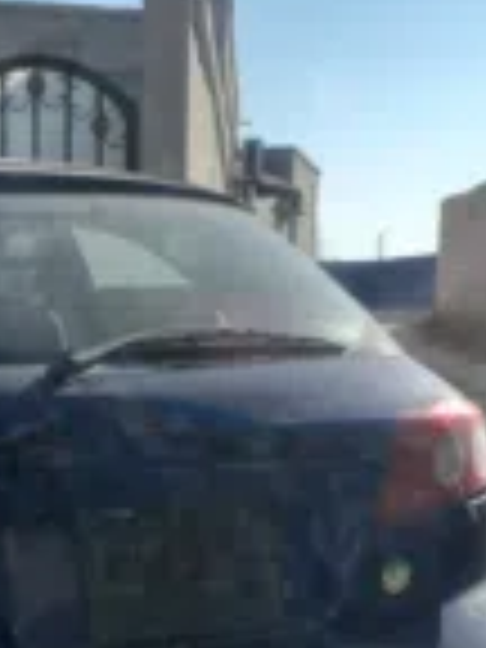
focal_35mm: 75
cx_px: -9
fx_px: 1404
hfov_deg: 19.1
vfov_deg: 25.2
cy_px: 580
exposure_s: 1/370
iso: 40
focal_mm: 4
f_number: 1.8
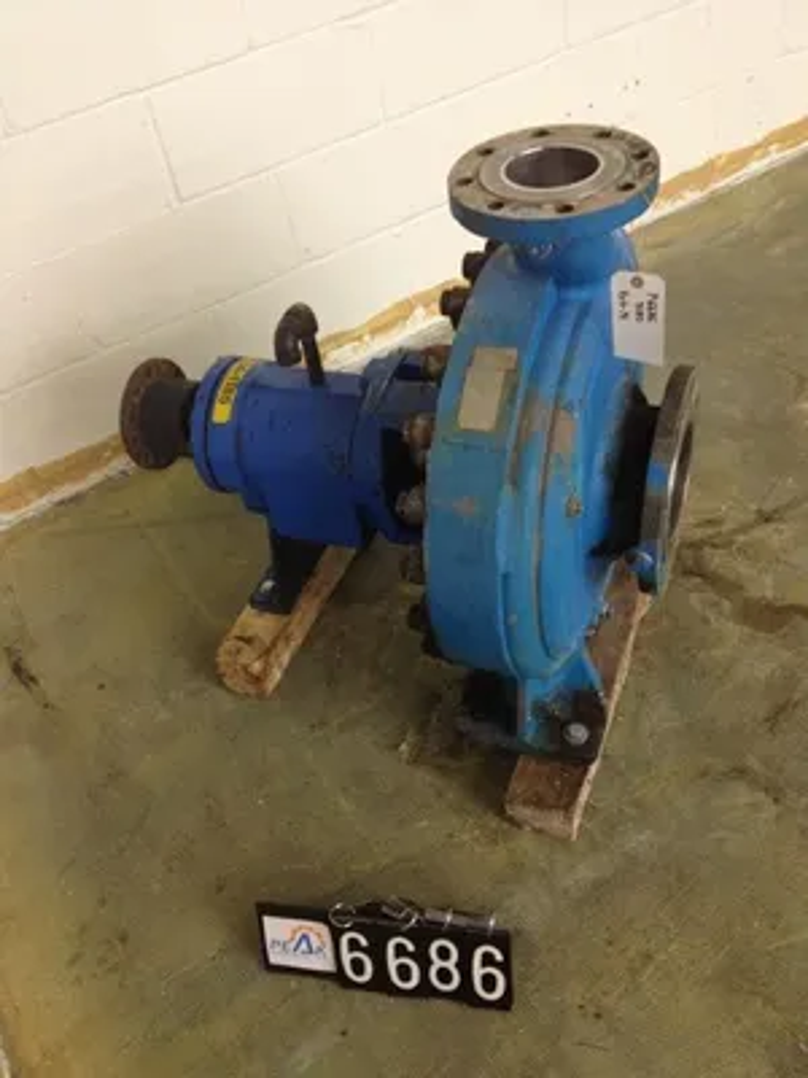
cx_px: 404
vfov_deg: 52.6
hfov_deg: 40.7
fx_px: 1089
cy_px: 539
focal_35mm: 35
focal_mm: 4.28
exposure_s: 1/20
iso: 125
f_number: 2.4
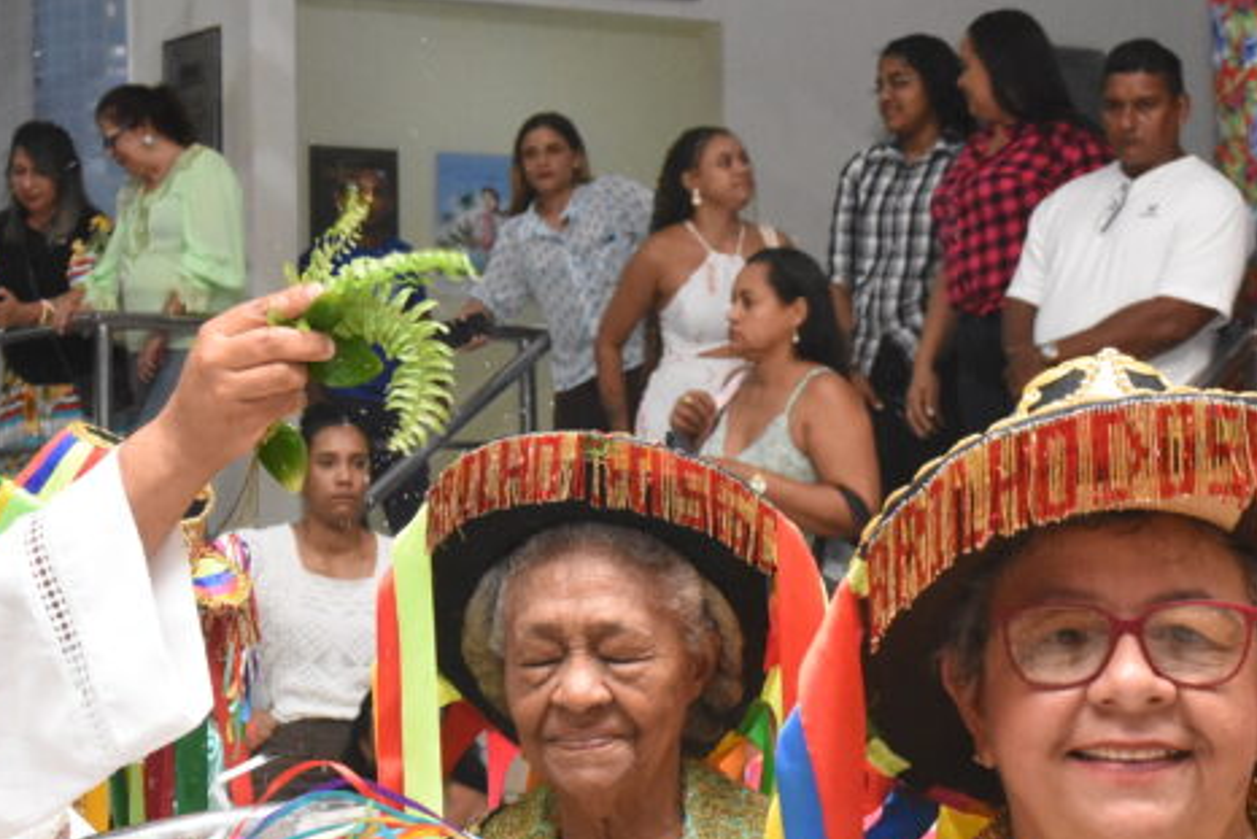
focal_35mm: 102
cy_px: 527
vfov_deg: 13.4
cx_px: 612
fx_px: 3566
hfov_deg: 20.0
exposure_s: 1/250
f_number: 5.6
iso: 4000
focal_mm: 31
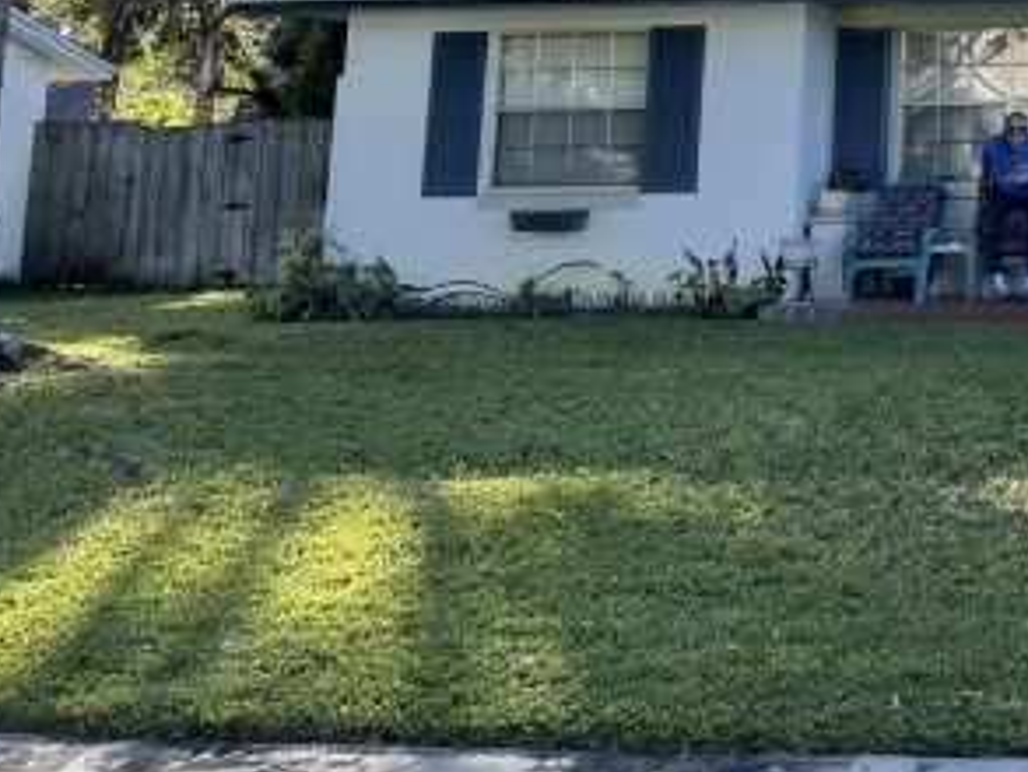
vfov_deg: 19.3
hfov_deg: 24.0
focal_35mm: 71
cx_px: 1347
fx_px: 2109
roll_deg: +1.0
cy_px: -207
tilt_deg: +11.4
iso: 32
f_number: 1.6
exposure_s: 1/1103
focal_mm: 4.2
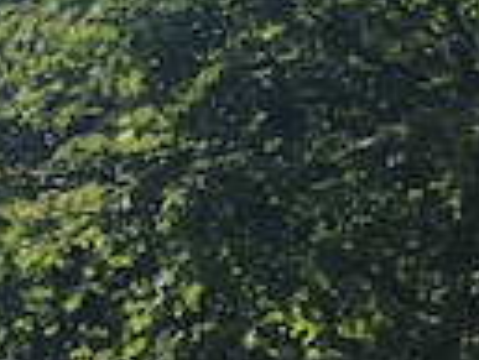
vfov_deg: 10.7
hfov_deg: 13.8
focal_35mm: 139
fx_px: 1925
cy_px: 197
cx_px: -74
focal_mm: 3.99
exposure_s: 1/1880
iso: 20
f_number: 1.8
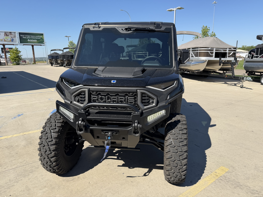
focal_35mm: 24
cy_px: 98
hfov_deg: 71.6
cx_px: 132
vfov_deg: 56.8
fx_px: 182
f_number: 1.78
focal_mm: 6.76
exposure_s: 1/3584
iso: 80
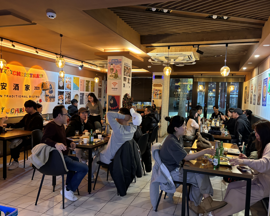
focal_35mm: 28
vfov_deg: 51.5
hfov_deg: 62.2
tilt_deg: -2.4
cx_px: 137
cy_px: 105
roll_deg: -2.2
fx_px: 224
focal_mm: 5.96
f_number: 1.6
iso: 500
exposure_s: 1/40
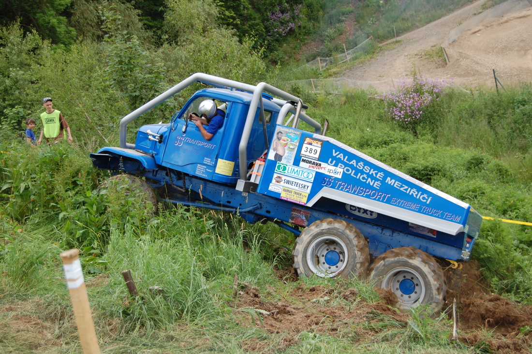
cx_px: 266
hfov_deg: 37.9
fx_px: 775
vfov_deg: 25.7
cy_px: 177
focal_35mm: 52
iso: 200
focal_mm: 35
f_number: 6.3
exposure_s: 1/160
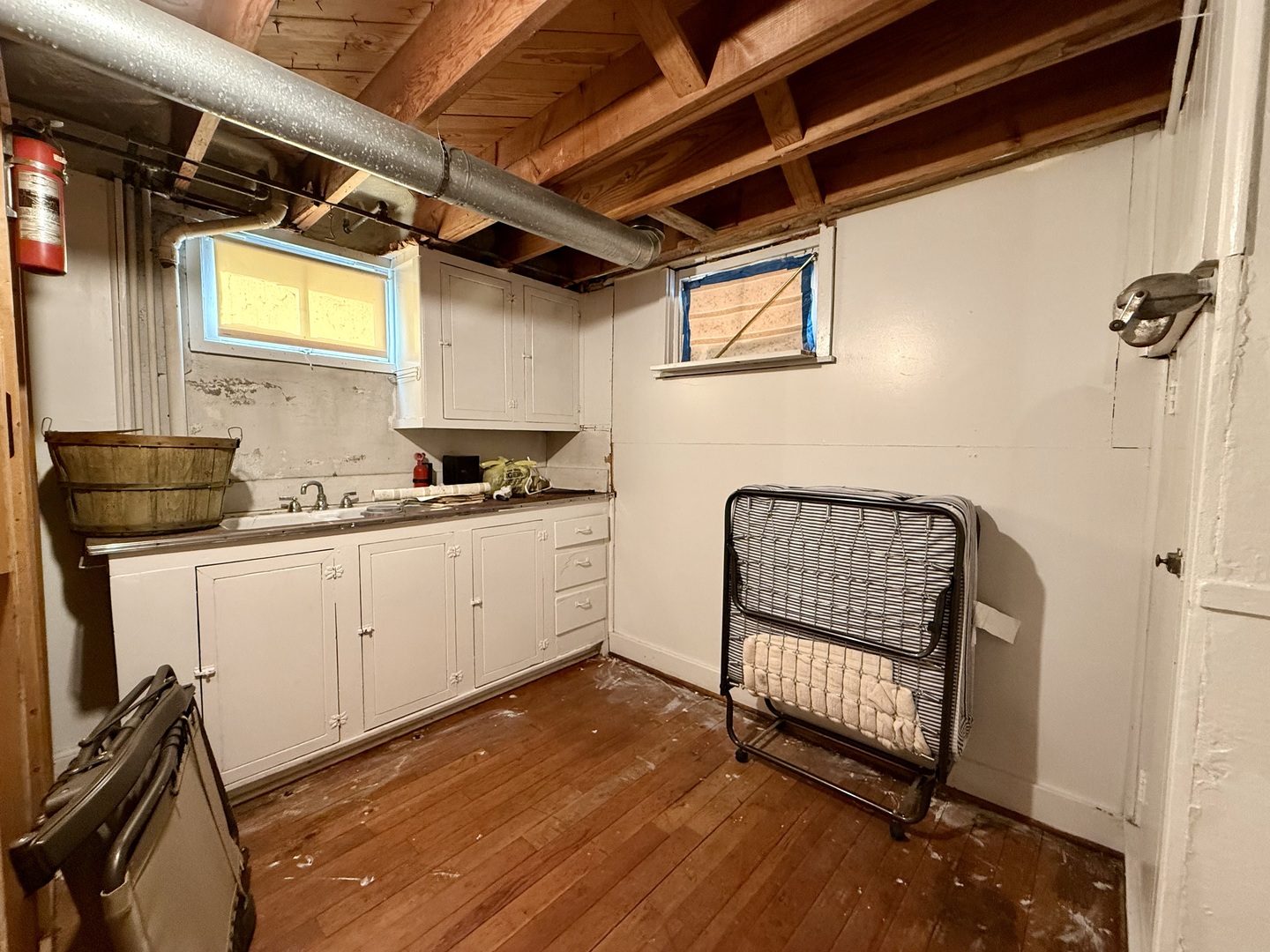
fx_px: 514
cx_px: 635
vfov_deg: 85.7
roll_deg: -1.3
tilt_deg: -4.4
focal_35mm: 14
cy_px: 476
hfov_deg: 102.1
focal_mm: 2.22
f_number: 2.2
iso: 400
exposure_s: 1/60
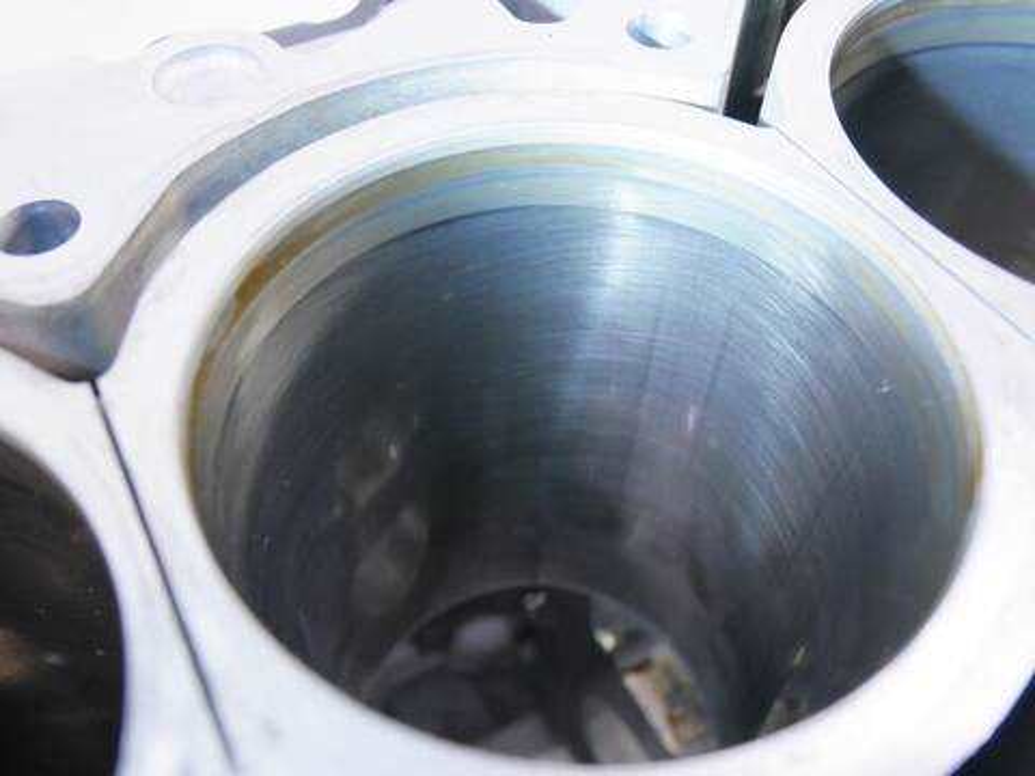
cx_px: 518
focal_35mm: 30
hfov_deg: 60.0
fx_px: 897
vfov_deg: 46.8
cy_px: 388
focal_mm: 15
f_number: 3.8
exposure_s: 1/60
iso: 800
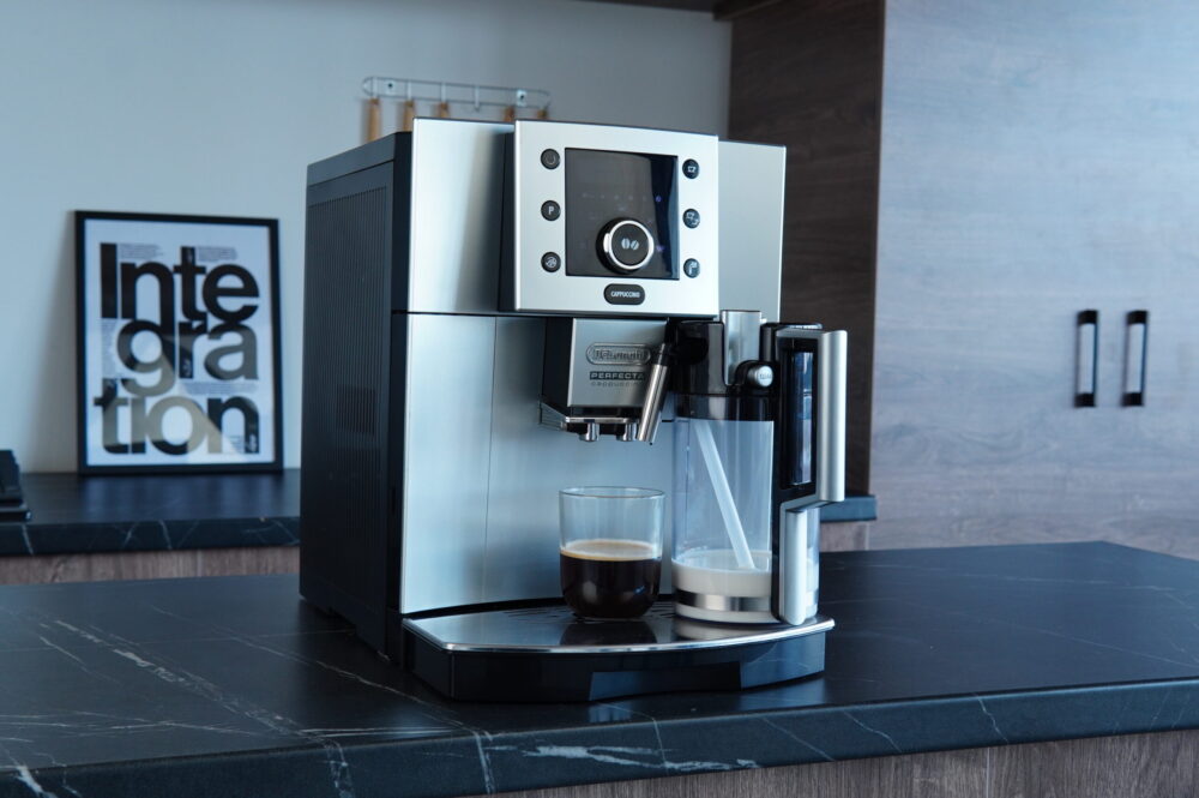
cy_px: 399
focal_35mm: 45
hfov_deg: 43.6
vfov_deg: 29.8
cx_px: 600
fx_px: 1497
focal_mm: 30
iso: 500
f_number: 6.3
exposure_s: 1/50
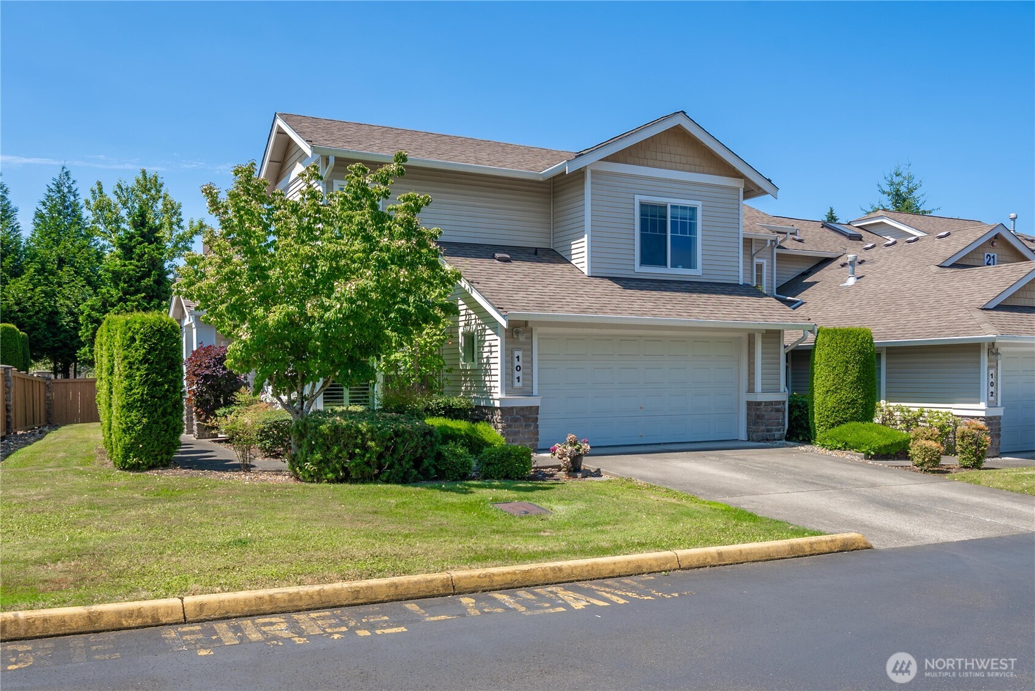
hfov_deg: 73.7
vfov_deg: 53.2
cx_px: 518
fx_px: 690
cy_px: 346
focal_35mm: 24
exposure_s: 1/160
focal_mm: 24
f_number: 7.1
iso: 80
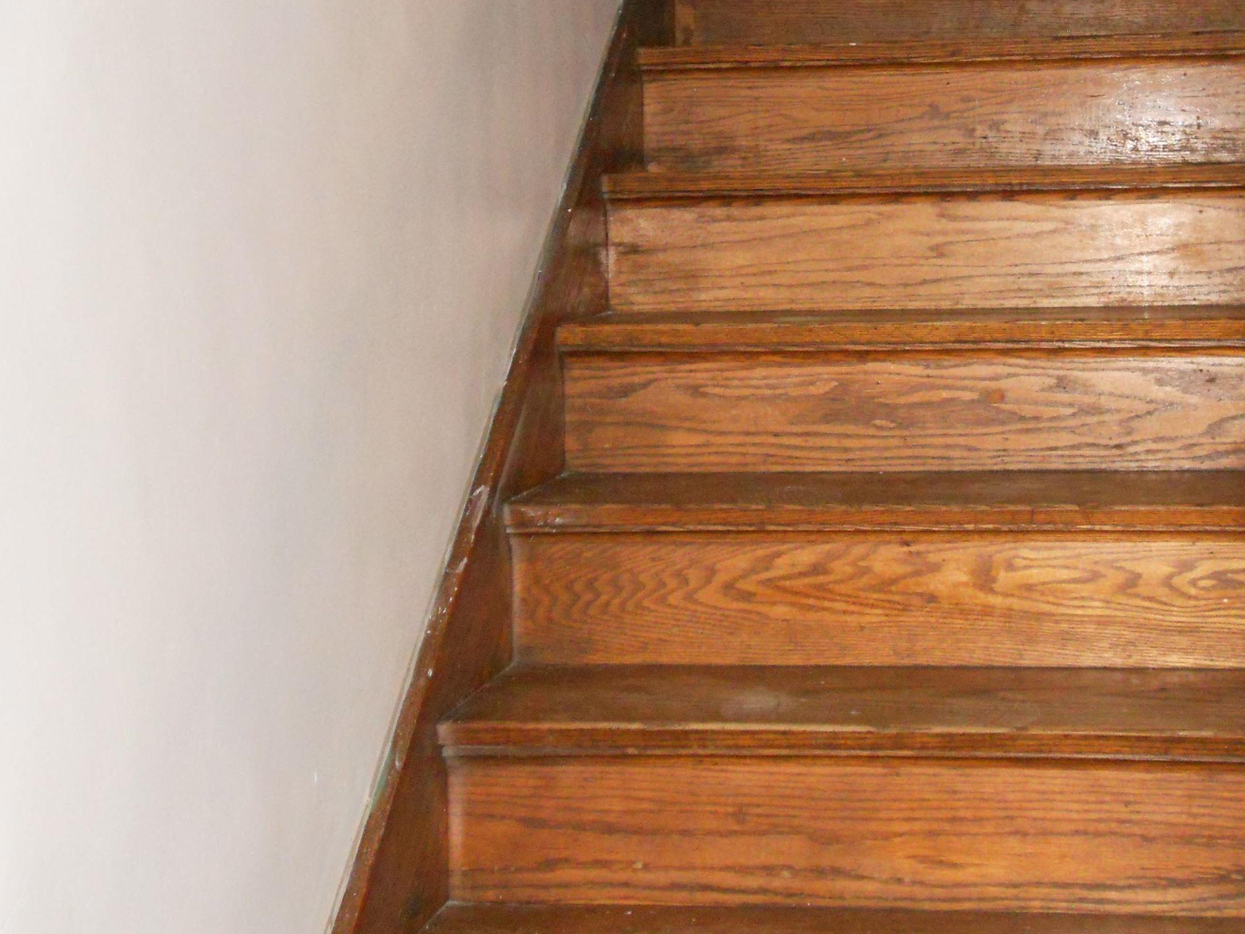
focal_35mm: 58
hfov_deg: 32.8
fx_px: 2086
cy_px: 251
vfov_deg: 25.0
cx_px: 885
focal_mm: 6.9
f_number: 3.9
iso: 640
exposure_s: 1/30
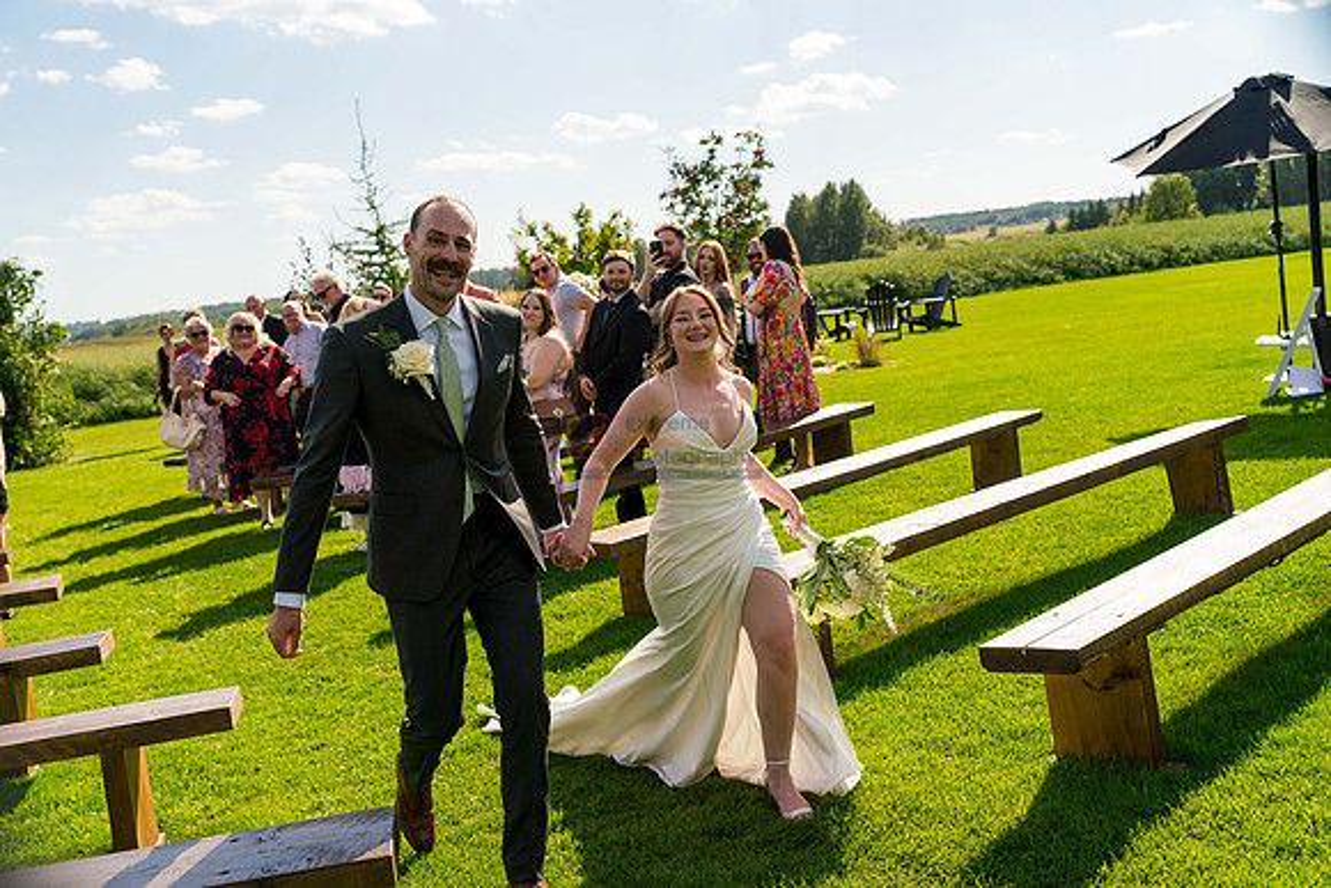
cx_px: 666
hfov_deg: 48.4
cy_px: 444
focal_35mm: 40
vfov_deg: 33.4
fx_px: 1479
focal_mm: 40
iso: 400
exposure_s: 1/2500
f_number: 4.5
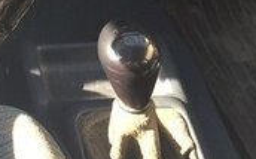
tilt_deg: -35.5
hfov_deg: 16.5
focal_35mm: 118
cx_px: -103
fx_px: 822
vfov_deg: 10.1
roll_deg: +2.5
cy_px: -172
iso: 50
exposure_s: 1/100
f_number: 2.2
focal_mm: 4.15
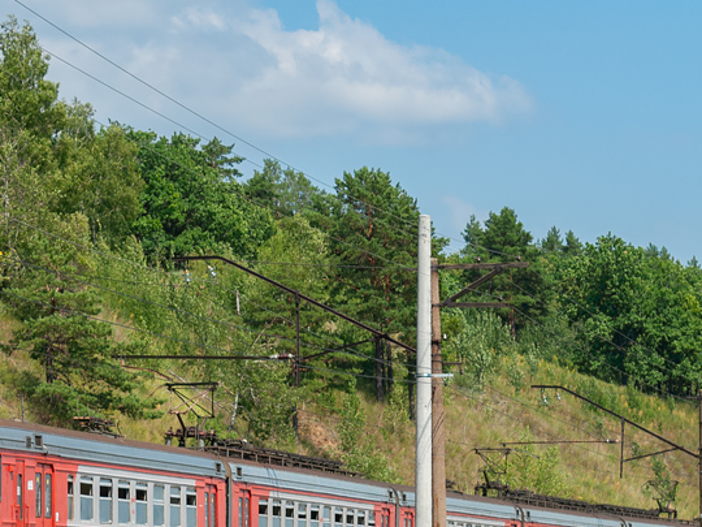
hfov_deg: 10.0
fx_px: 4015
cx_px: 312
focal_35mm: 198
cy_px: 402
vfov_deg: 7.5
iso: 250
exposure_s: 1/800
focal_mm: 58
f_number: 7.1
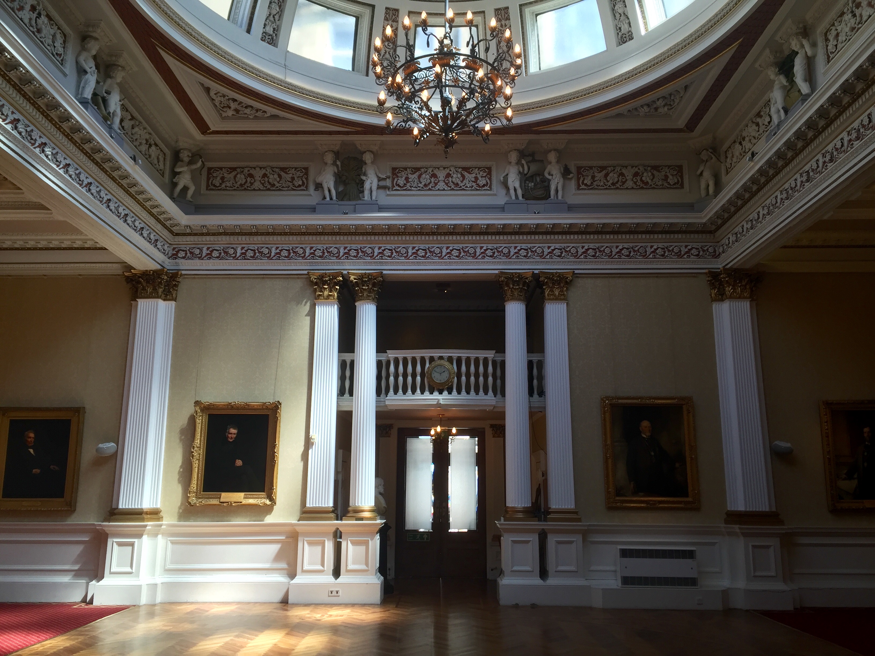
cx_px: 438
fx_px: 733
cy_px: 328
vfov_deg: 48.2
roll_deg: +0.3
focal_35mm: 29
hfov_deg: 61.7
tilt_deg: +12.2
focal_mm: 4.15
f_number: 2.2
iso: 40
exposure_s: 1/100
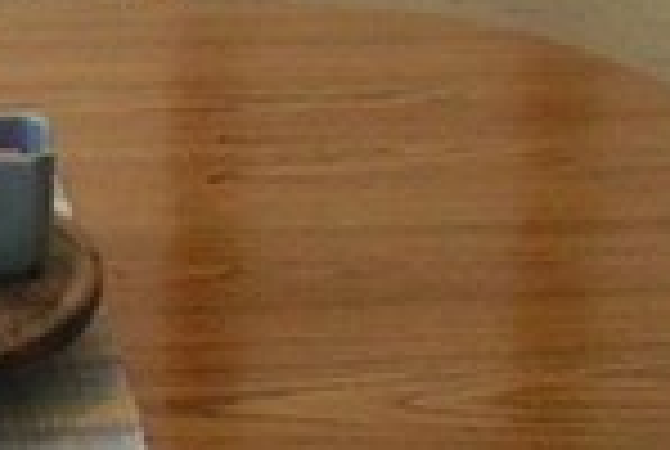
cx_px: -279
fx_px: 5054
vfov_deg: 5.1
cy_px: -99
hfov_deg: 7.5
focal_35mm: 271
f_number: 2.8
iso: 100
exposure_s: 1/40
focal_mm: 5.8
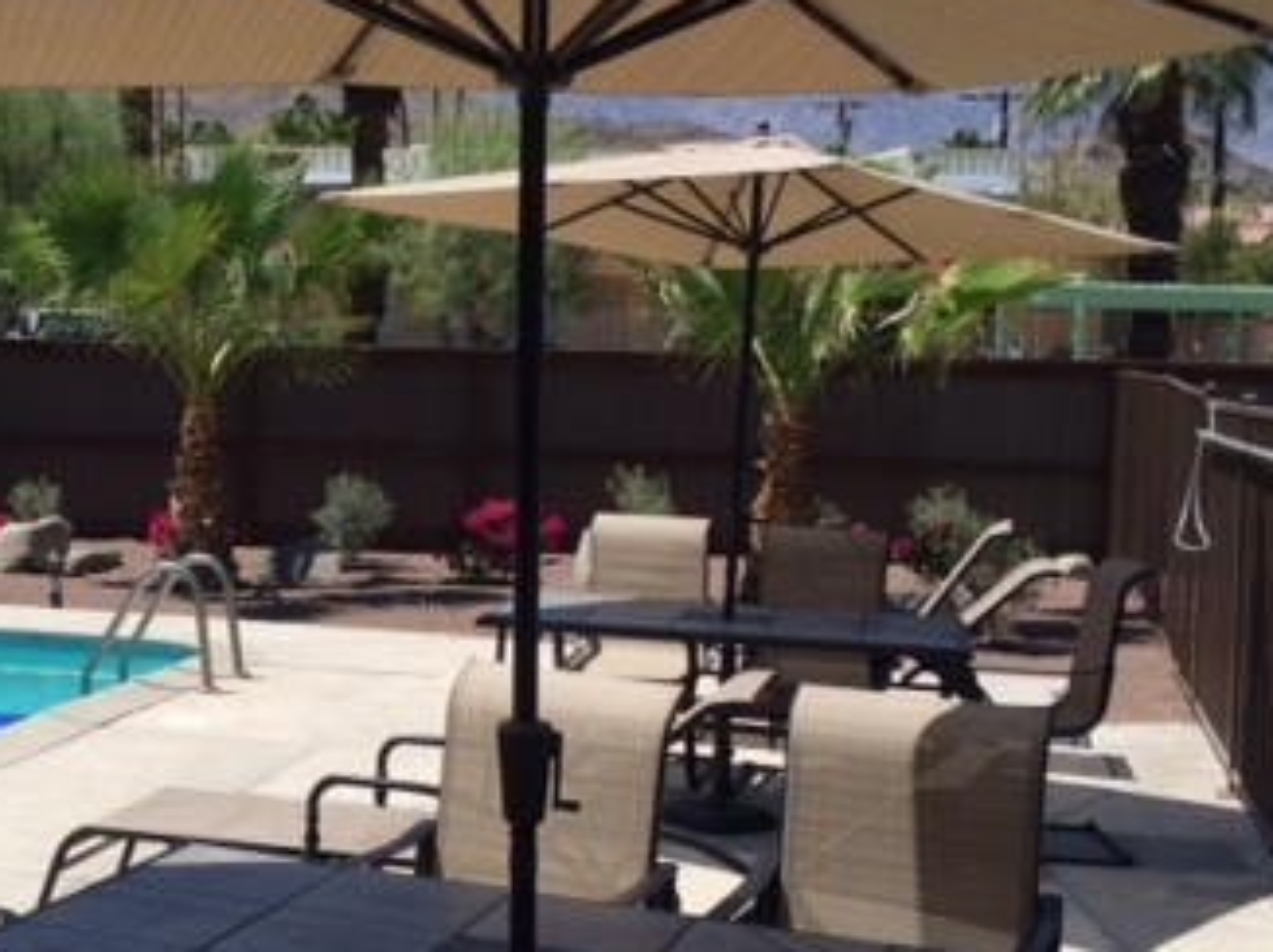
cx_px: 226
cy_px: 519
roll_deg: +0.0
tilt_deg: -6.1
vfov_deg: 25.6
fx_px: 2095
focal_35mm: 57
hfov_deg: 32.7
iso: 32
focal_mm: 4.15
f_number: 2.2
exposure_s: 1/2564
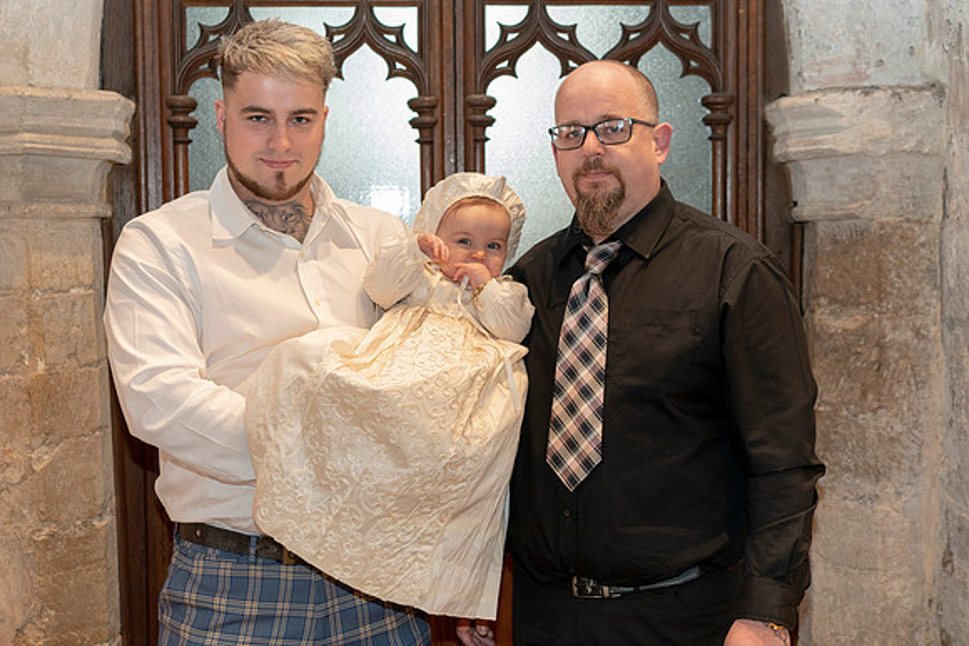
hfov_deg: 36.2
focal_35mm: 55
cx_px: 484
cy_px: 323
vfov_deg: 24.6
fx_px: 1481
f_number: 4
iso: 2500
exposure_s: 1/160
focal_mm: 55
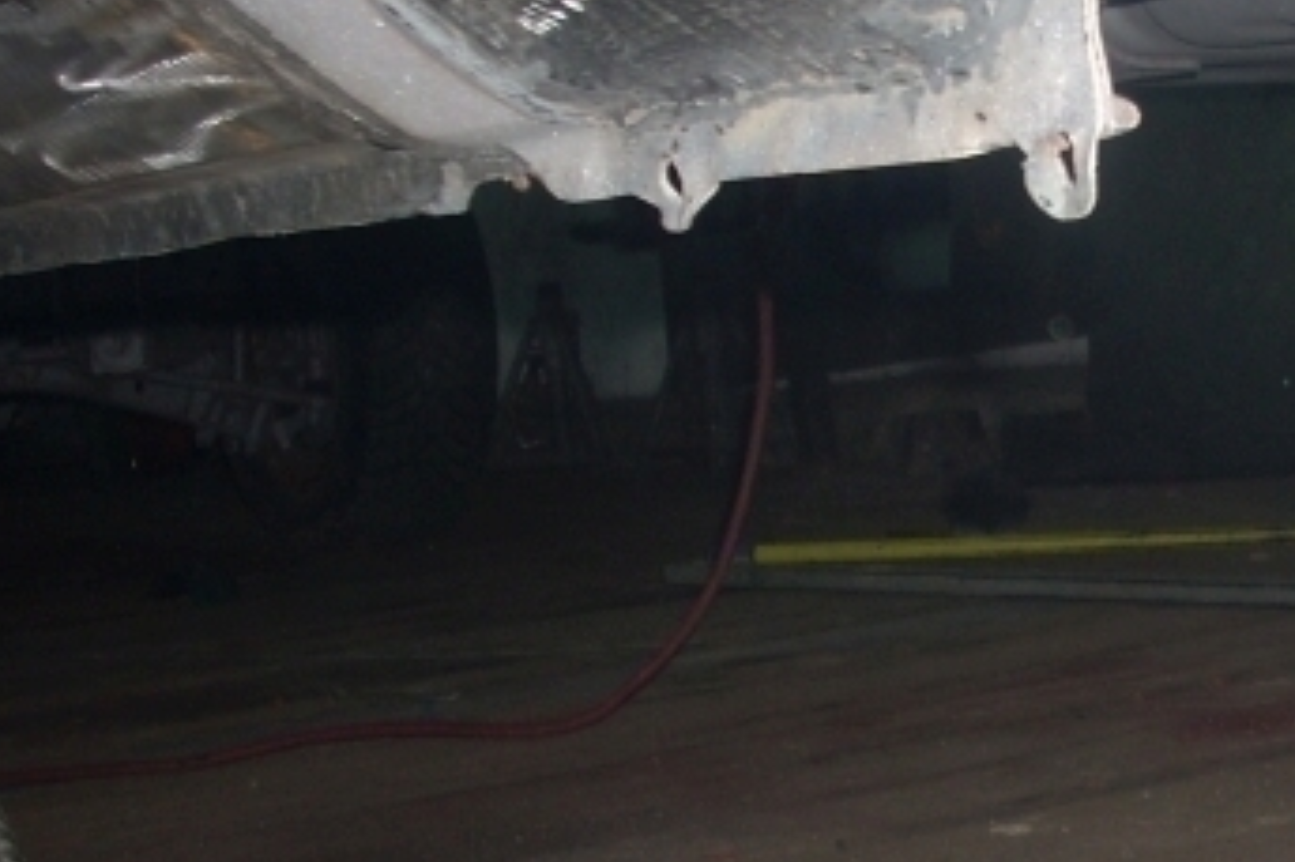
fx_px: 3020
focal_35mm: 84
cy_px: 461
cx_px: 1239
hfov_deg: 23.4
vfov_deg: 16.2
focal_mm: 6.2
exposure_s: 1/60
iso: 64
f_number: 2.8
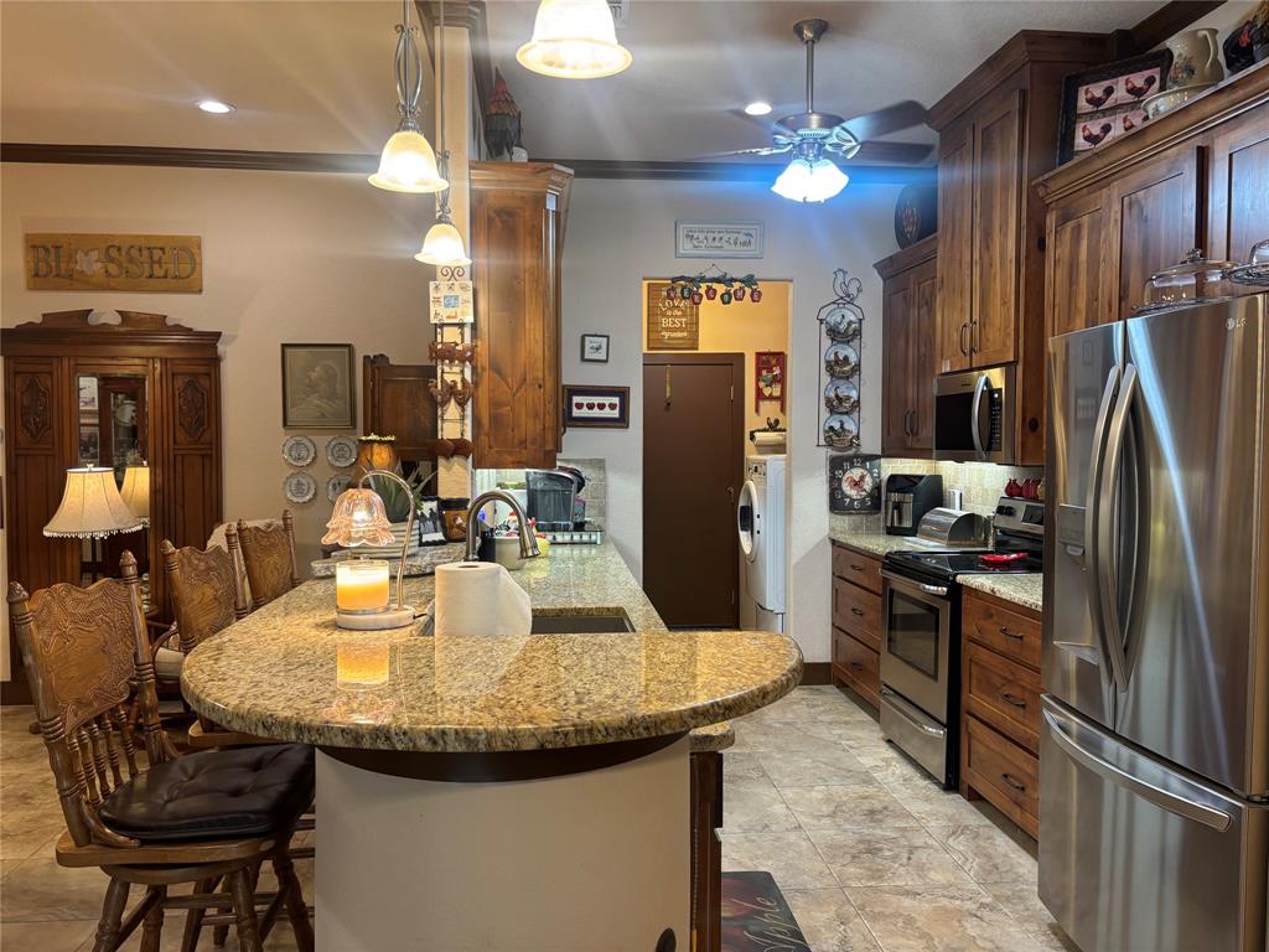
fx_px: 953
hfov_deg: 67.3
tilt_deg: -2.3
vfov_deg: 53.1
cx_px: 634
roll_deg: +0.1
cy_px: 476
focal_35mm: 26
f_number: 1.6
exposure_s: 1/60
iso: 125
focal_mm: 5.96
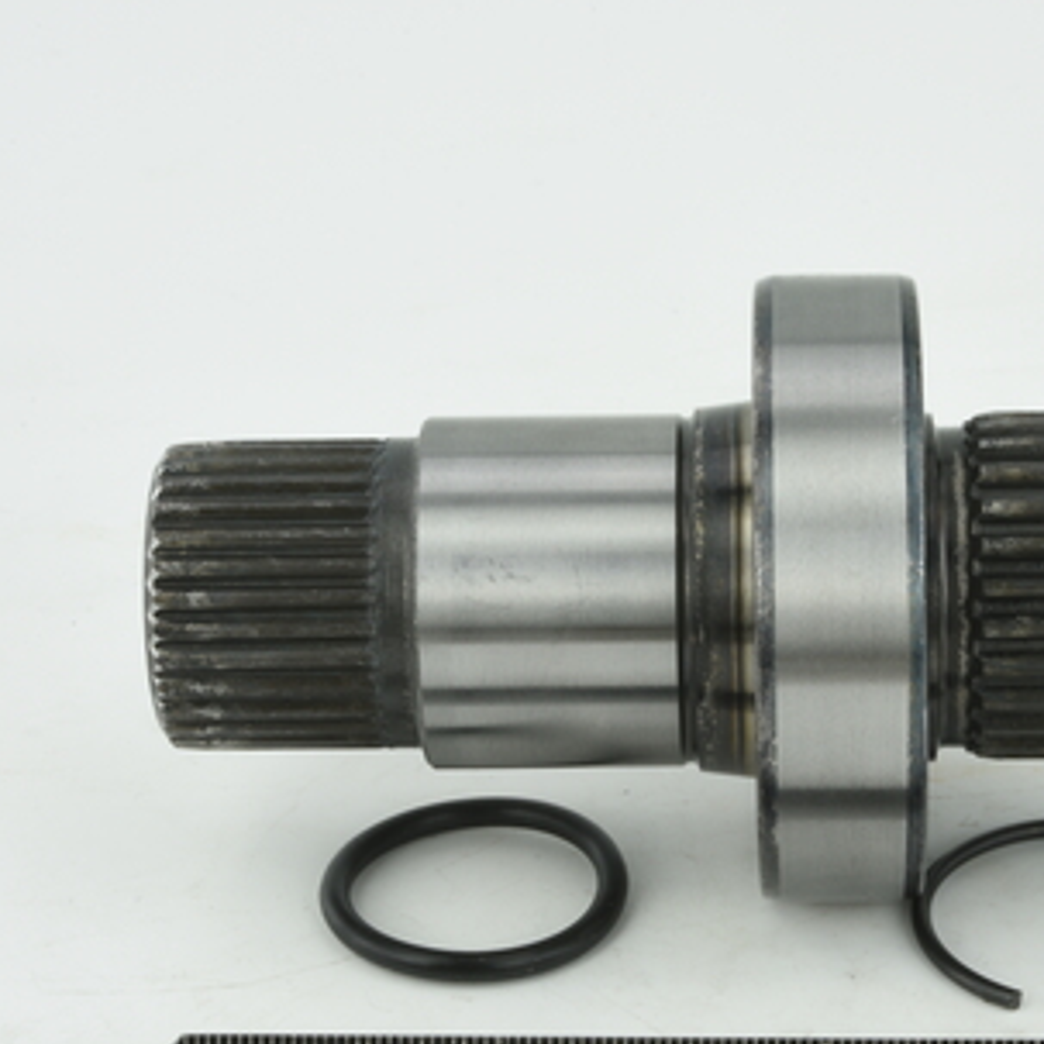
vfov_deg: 14.4
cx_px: 744
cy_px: 668
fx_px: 4129
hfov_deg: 14.4
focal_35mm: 121
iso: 64
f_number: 32
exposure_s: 1/3
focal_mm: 60
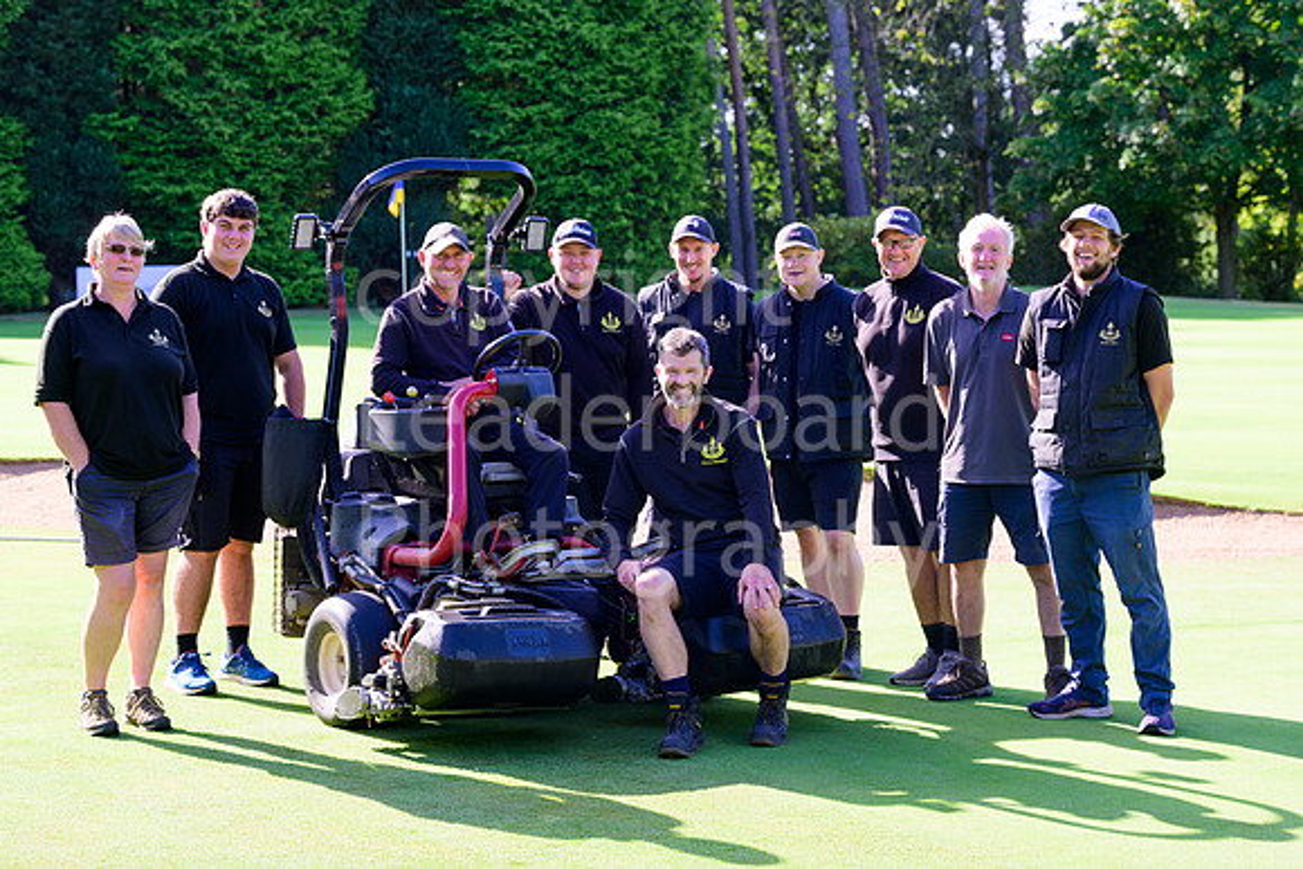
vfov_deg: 16.1
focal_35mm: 85
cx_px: 652
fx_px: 3077
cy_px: 434
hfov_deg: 23.9
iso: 160
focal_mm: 85
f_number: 6.3
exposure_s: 1/125
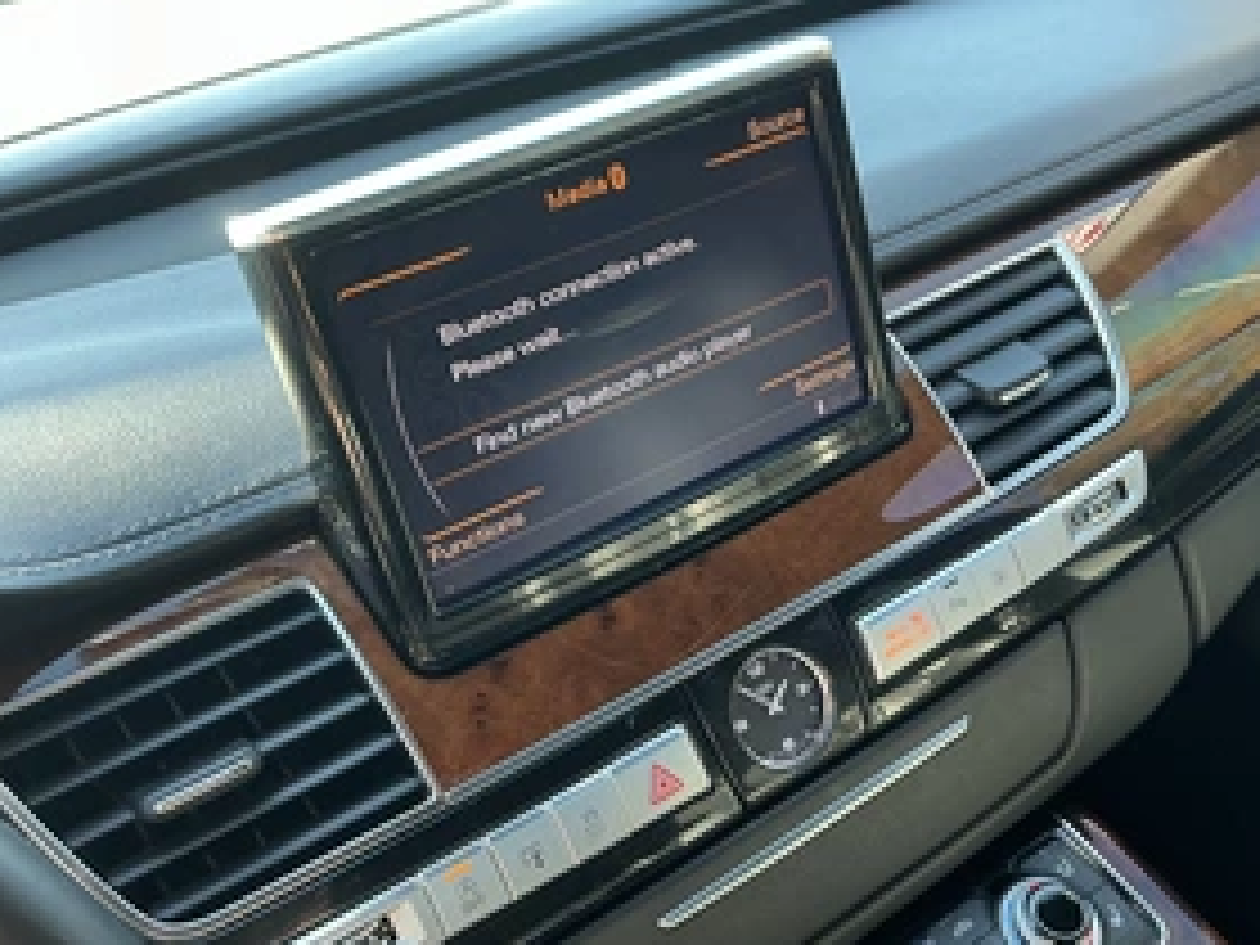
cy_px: 603
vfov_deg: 35.7
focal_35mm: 40
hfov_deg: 46.7
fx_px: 1456
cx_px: 706
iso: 64
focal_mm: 3
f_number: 1.8
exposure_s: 1/96
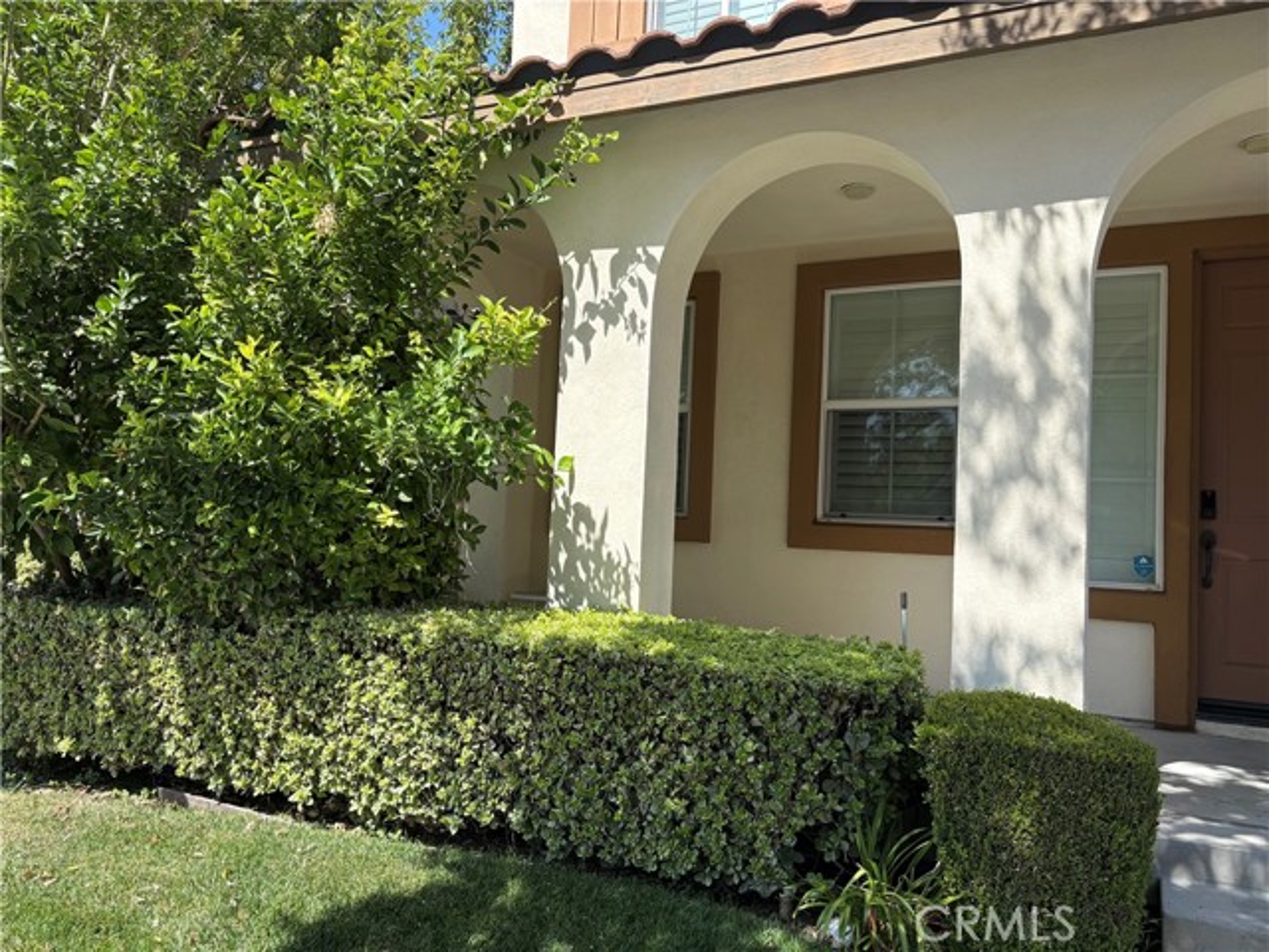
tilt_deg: +4.5
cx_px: 634
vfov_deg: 53.1
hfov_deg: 67.3
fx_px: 953
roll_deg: -2.2
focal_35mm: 26
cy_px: 476
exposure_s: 1/1451
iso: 64
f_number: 1.6
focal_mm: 5.96
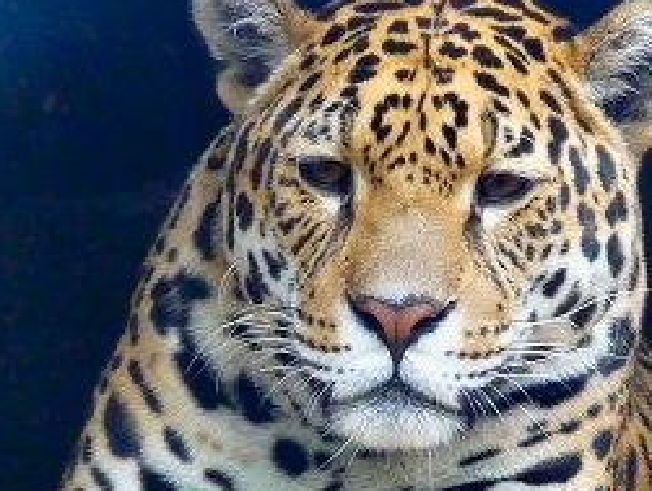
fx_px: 10506
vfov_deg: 2.7
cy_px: 347
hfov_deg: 3.6
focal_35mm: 557
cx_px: 418
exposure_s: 1/40
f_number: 4.9
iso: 800
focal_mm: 47
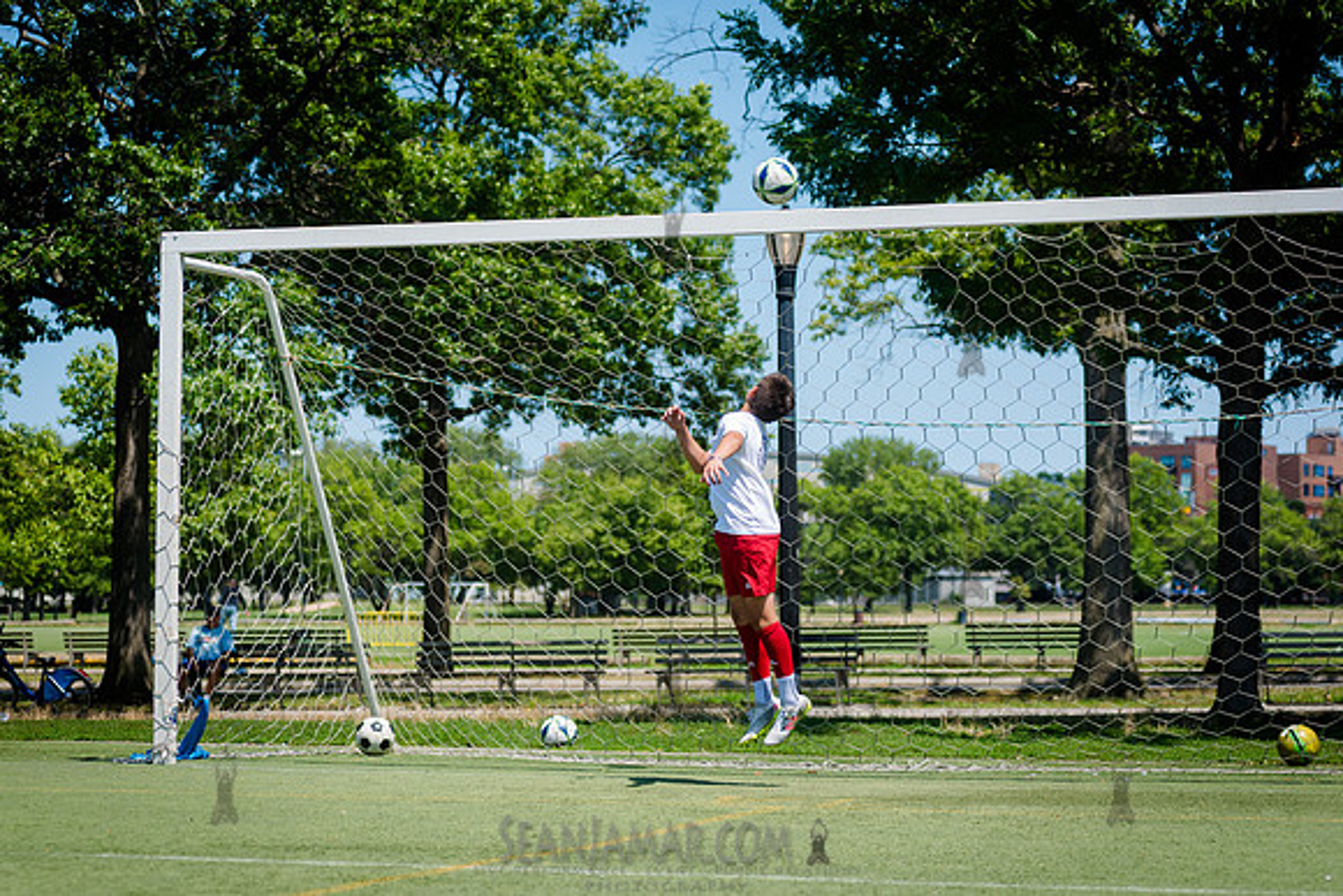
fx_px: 3013
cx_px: 672
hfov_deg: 25.1
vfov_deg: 16.9
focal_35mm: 81
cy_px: 448
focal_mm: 80
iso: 200
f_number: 4
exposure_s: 1/1600
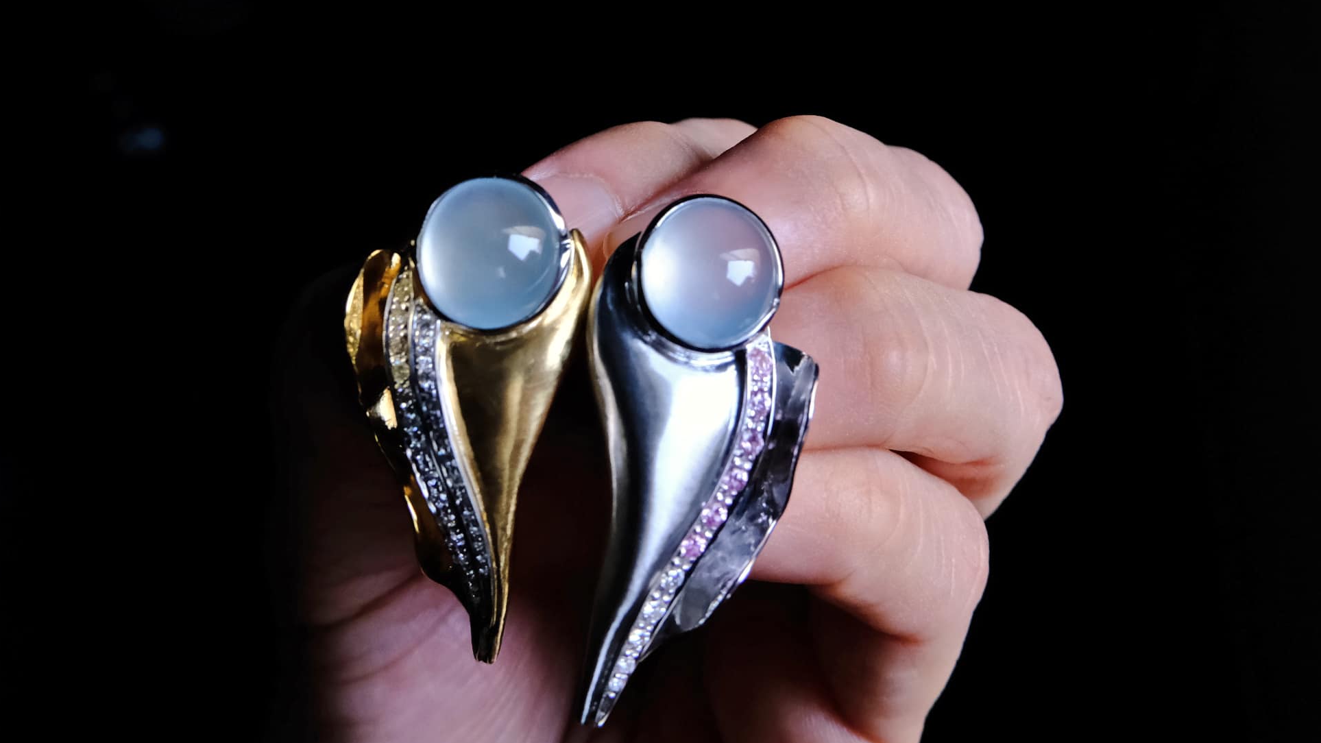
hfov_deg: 74.0
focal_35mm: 25
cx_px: 643
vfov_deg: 46.0
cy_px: 377
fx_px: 876
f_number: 7.1
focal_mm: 15
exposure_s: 1/15
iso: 1600
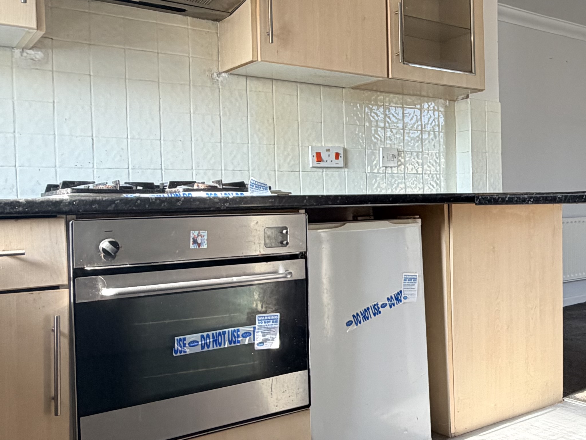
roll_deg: +1.8
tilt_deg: -2.0
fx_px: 660
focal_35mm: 39
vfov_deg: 36.8
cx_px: 519
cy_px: 215
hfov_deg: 43.9
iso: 100
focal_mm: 2.22
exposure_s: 1/121
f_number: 2.2
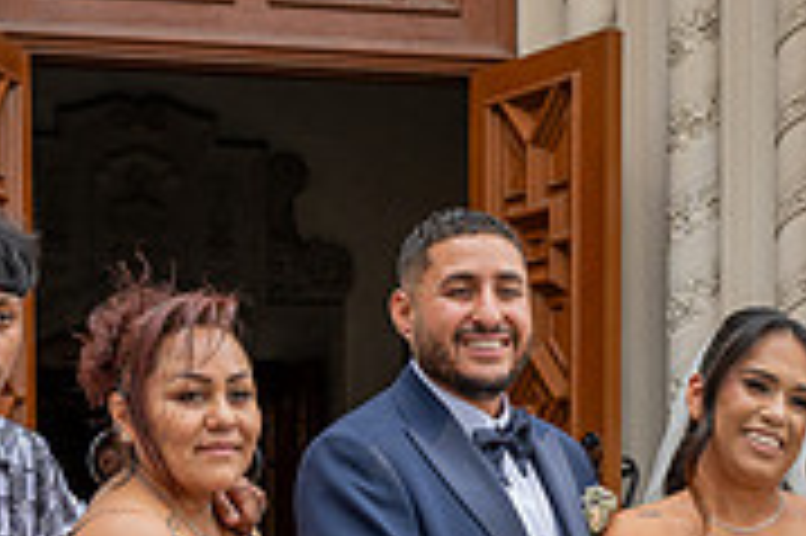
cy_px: 854
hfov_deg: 15.3
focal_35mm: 133
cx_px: 680
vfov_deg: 9.9
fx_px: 2975
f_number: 5
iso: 250
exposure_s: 1/250
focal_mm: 41
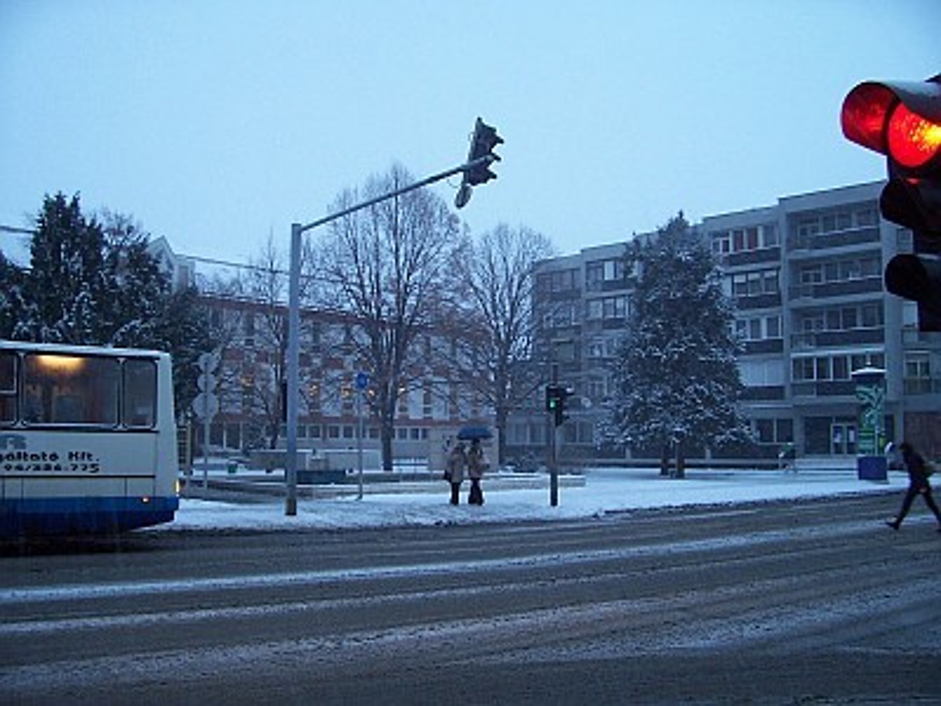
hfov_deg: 54.0
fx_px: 924
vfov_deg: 41.8
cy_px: 353
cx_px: 470
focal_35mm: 34
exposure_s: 1/30
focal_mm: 5.6
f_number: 2.7
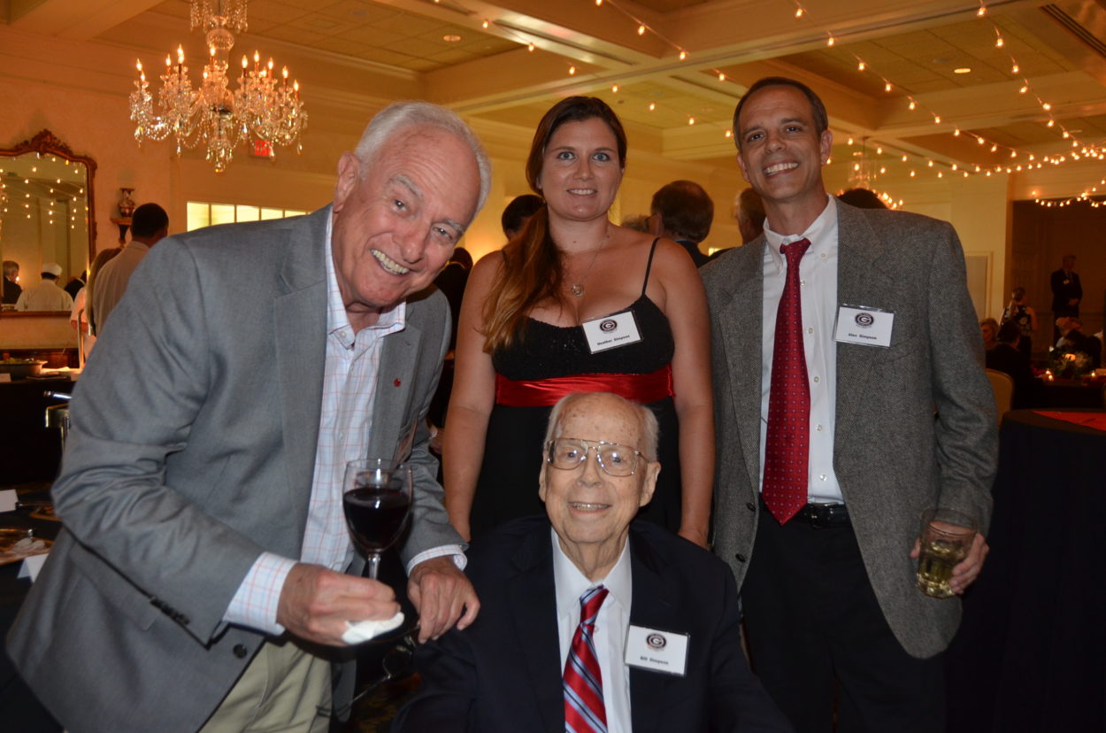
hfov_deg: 62.0
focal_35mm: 30
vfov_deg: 43.4
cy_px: 366
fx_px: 920
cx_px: 553
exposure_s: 1/60
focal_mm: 20
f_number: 3.5
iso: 800
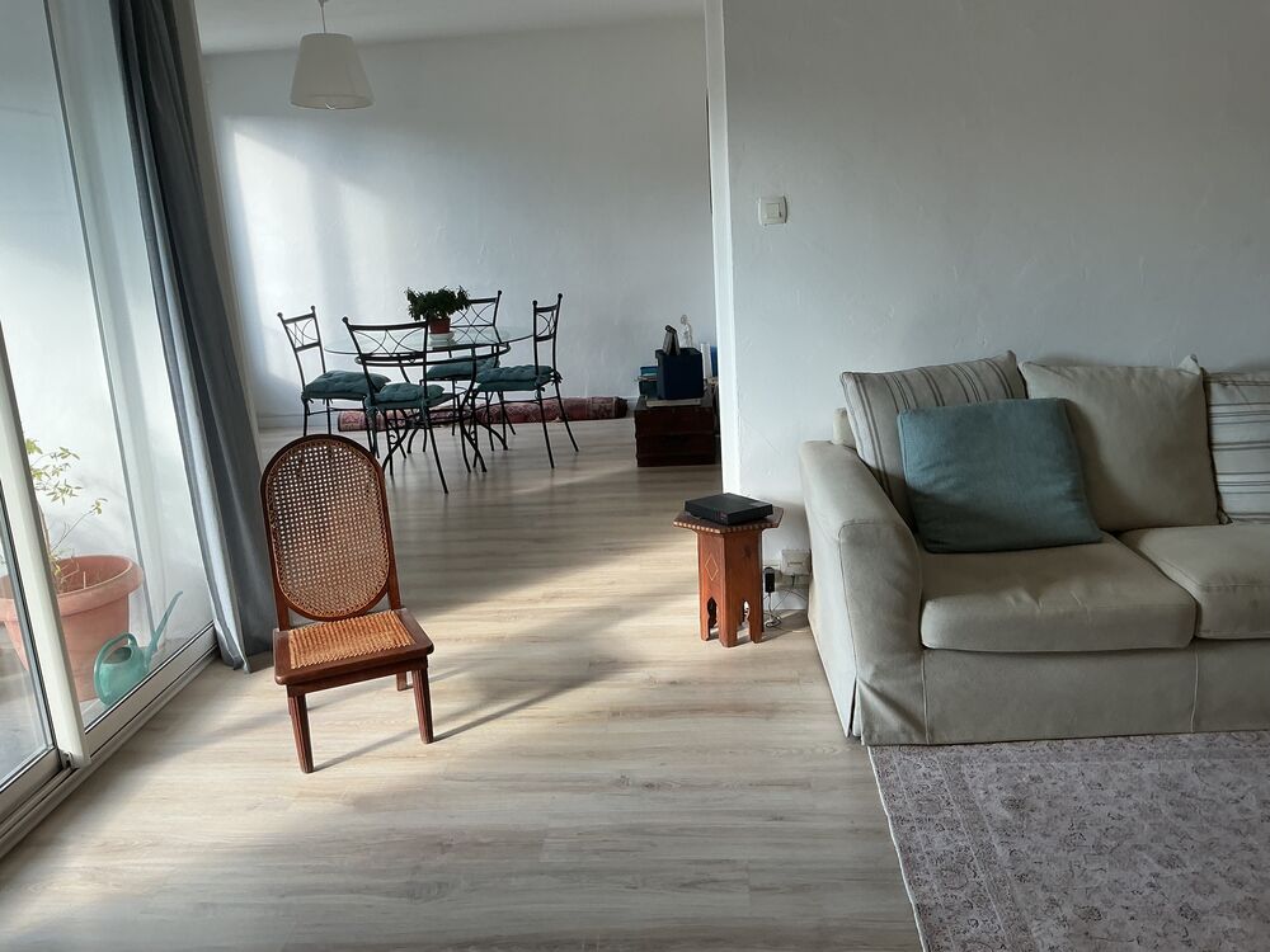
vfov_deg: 48.2
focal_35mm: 29
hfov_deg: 61.7
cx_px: 635
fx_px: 1064
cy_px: 476
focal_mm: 3
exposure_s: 1/120
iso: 32
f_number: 1.8
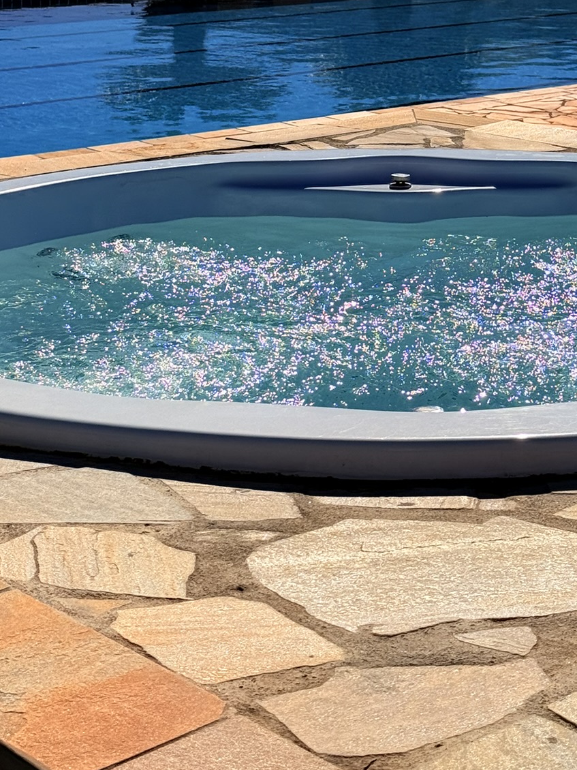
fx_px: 1934
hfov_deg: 16.9
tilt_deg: -8.1
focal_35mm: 87
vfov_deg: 22.1
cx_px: 392
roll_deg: -0.3
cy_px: 119
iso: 64
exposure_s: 1/11364
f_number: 1.78
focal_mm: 6.76
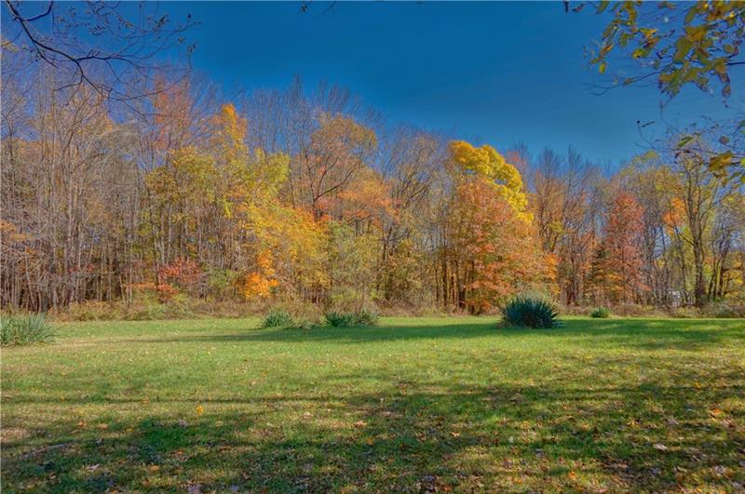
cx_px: 372
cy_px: 247
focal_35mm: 24
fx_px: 496
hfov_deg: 73.8
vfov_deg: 53.0
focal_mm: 16
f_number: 4.5
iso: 100
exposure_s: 1/400
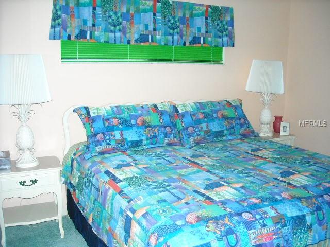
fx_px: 334
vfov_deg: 40.7
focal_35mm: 35
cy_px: 124
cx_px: 165
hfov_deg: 52.6
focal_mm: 5.7
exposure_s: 1/60
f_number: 2.8
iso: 400
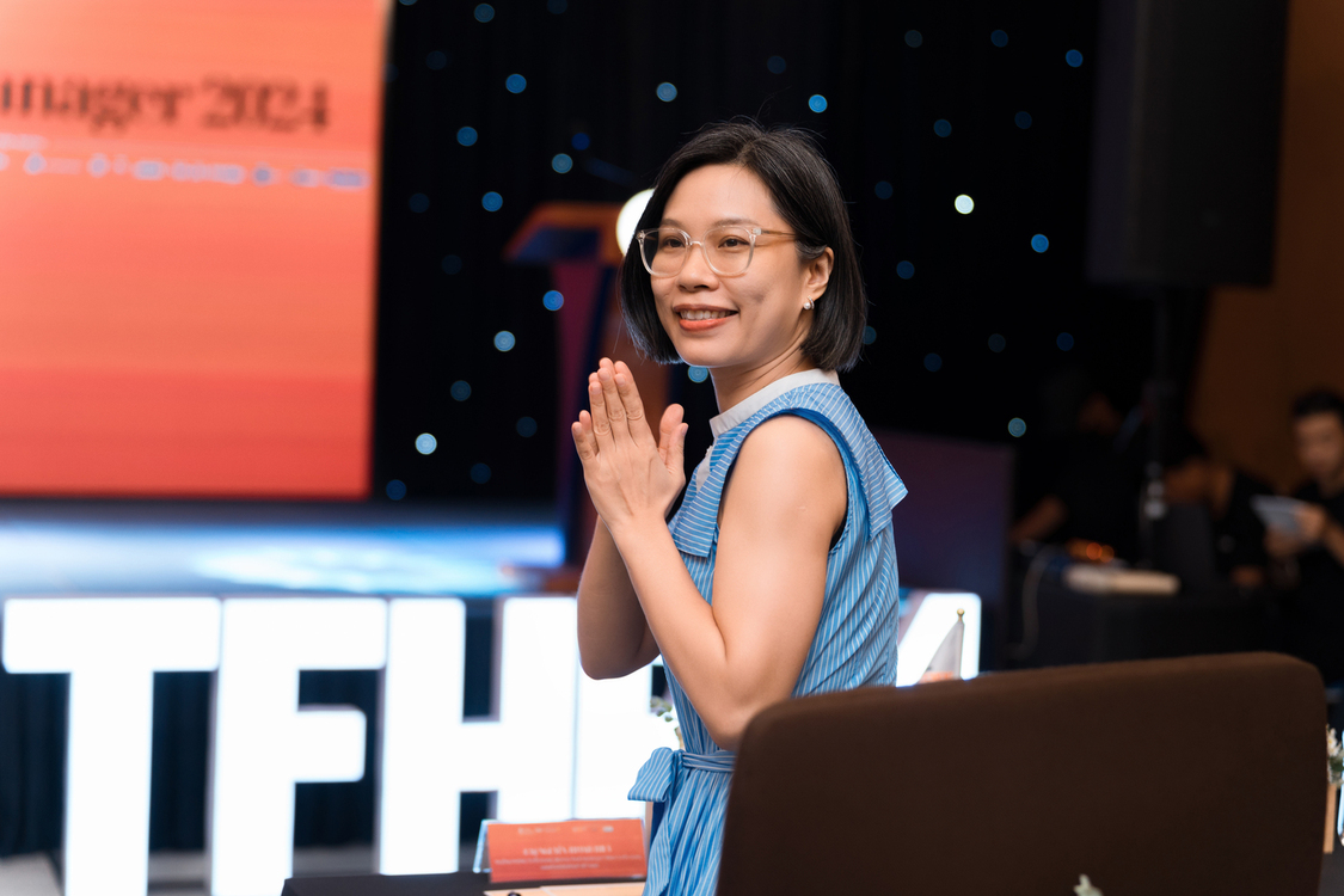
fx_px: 2576
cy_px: 448
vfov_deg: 19.7
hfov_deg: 29.2
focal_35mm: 69
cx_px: 672
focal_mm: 69
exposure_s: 1/250
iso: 800
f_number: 2.5
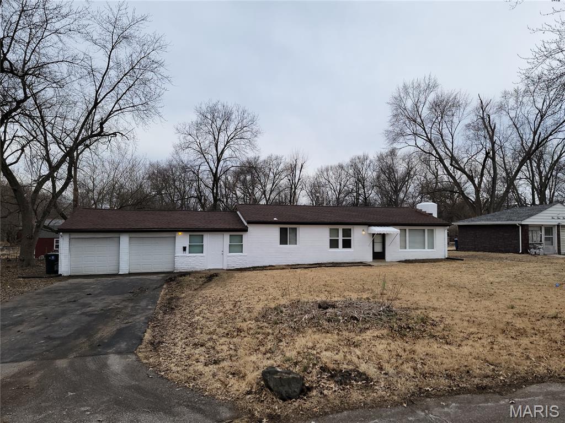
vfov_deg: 56.8
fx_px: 392
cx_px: 282
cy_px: 212
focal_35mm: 24
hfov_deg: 71.6
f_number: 1.8
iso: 16
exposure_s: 1/531
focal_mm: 6.7
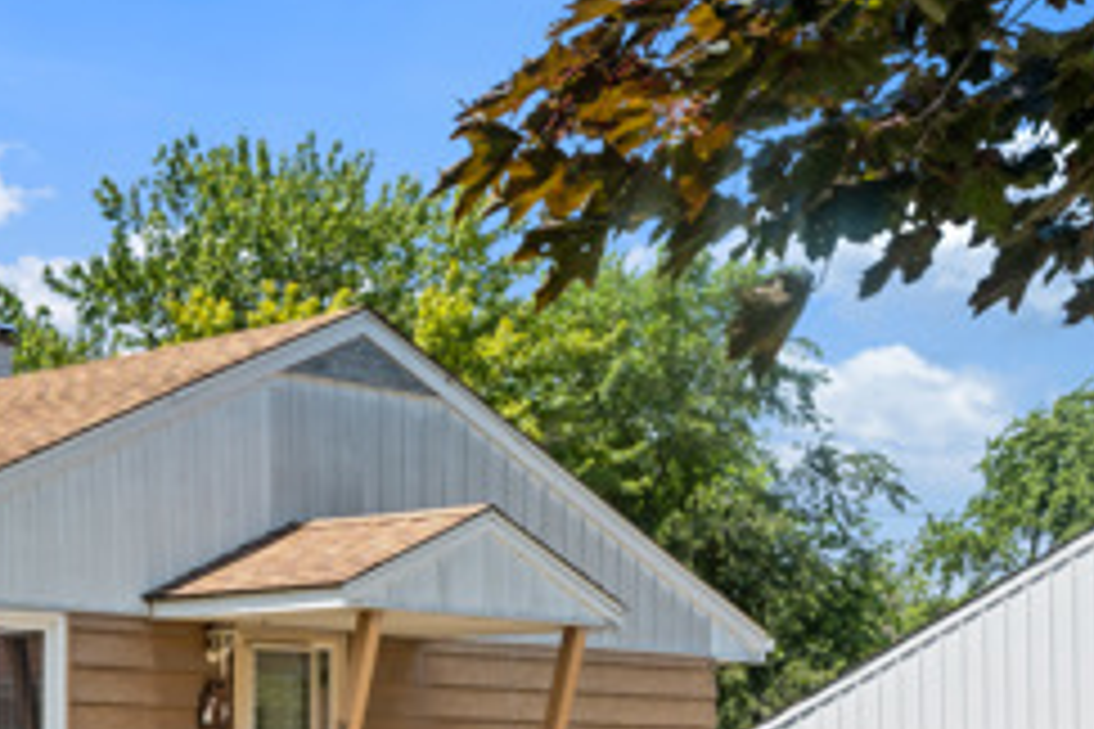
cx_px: -189
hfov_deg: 21.4
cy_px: 832
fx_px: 2704
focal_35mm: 89
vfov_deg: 14.9
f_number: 10
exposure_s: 1/40
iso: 125
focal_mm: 24
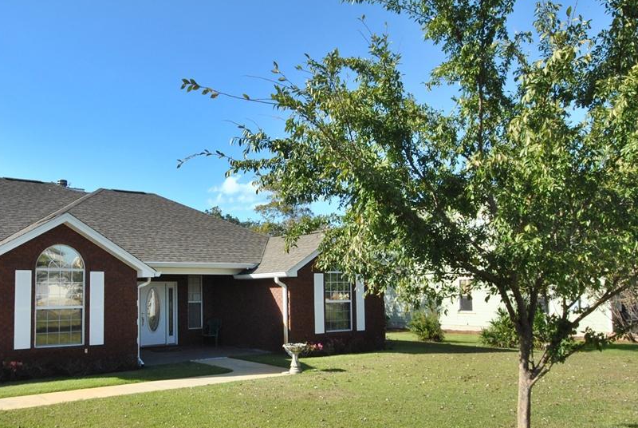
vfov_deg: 43.5
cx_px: 234
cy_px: 254
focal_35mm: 30
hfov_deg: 60.9
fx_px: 532
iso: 200
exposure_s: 1/200
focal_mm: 10
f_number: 10
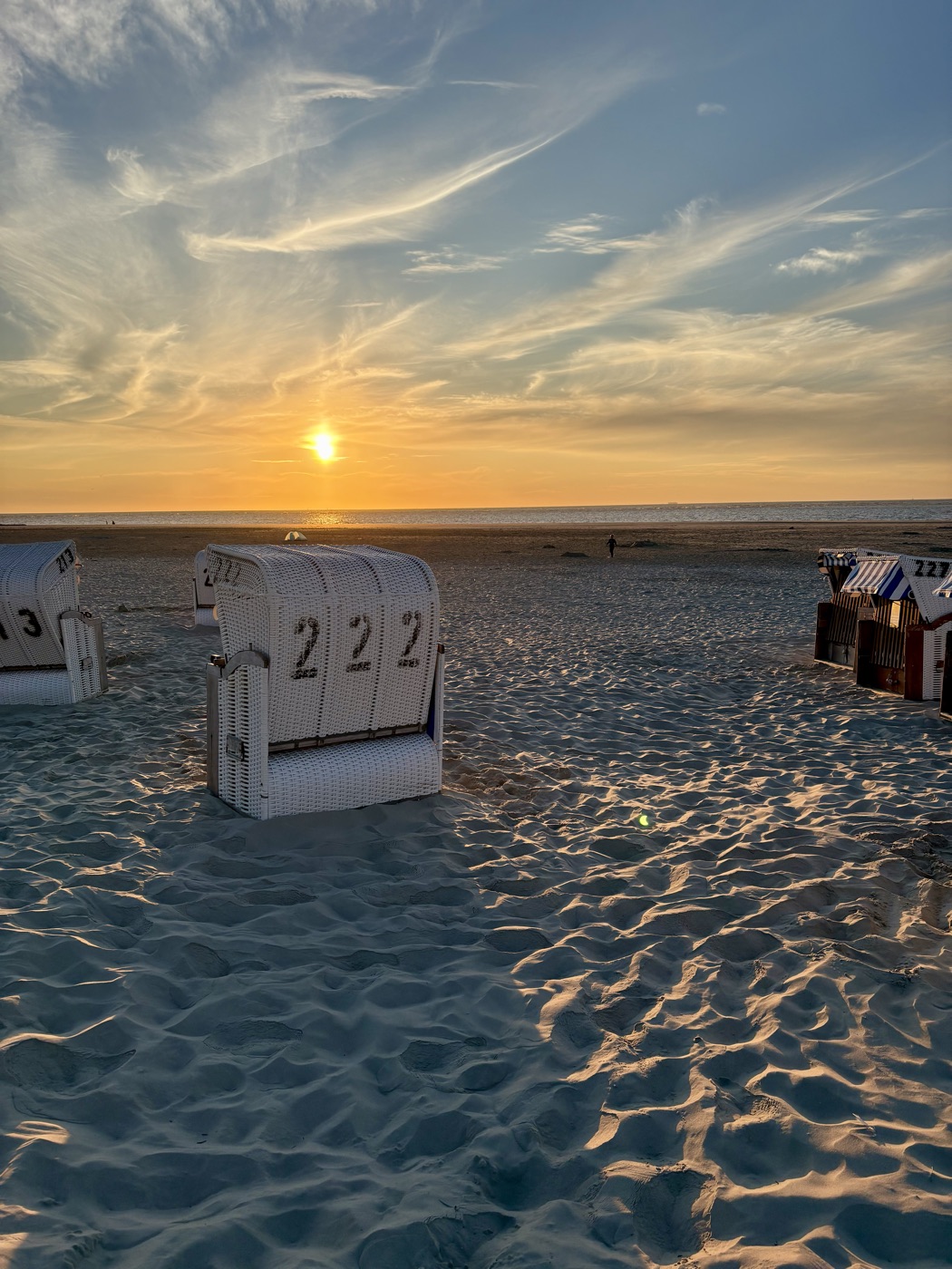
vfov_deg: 67.3
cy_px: 634
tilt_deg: -6.4
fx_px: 953
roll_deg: +0.7
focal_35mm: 26
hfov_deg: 53.1
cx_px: 476
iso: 50
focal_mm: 5.96
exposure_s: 1/1953
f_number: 1.6
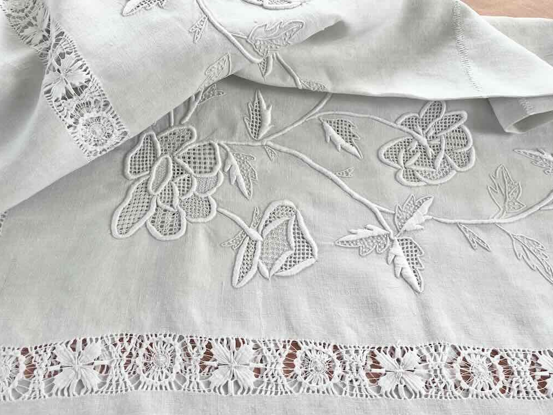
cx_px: 240
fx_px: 495
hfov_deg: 58.1
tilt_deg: -60.8
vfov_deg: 45.5
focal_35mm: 31
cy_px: 212
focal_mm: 4.2
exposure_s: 1/193
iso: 32
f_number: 1.6
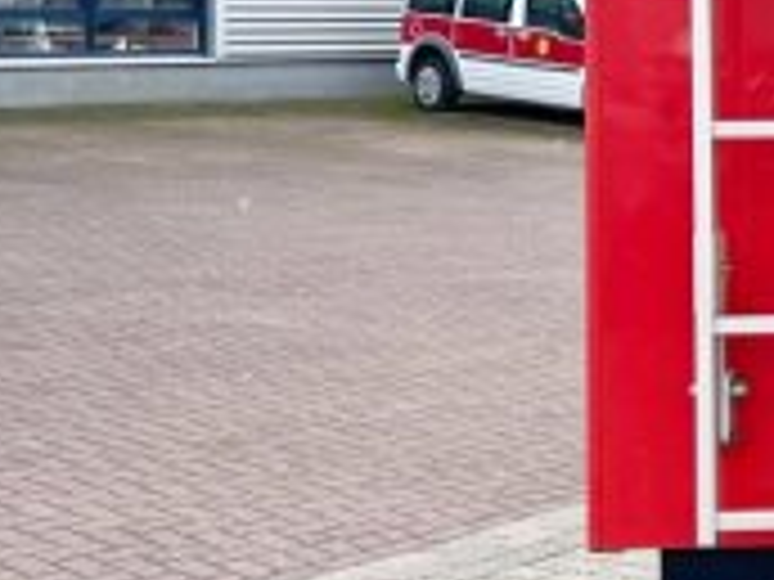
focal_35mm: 97
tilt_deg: -0.3
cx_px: 1296
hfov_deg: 17.3
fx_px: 2169
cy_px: 72
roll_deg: -1.3
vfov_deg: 15.1
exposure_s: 1/1147
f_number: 1.5
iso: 50
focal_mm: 5.7
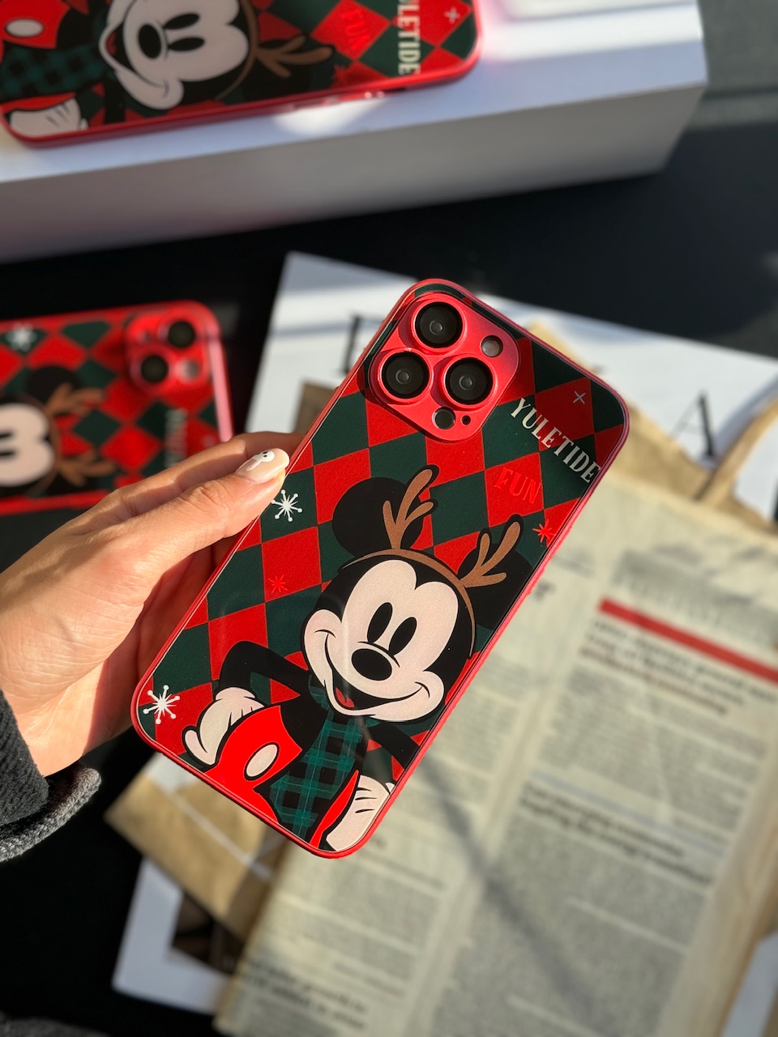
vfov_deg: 39.7
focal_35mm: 48
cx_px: 389
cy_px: 518
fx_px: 1438
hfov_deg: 30.3
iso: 64
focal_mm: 6.86
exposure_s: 1/1637
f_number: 1.78
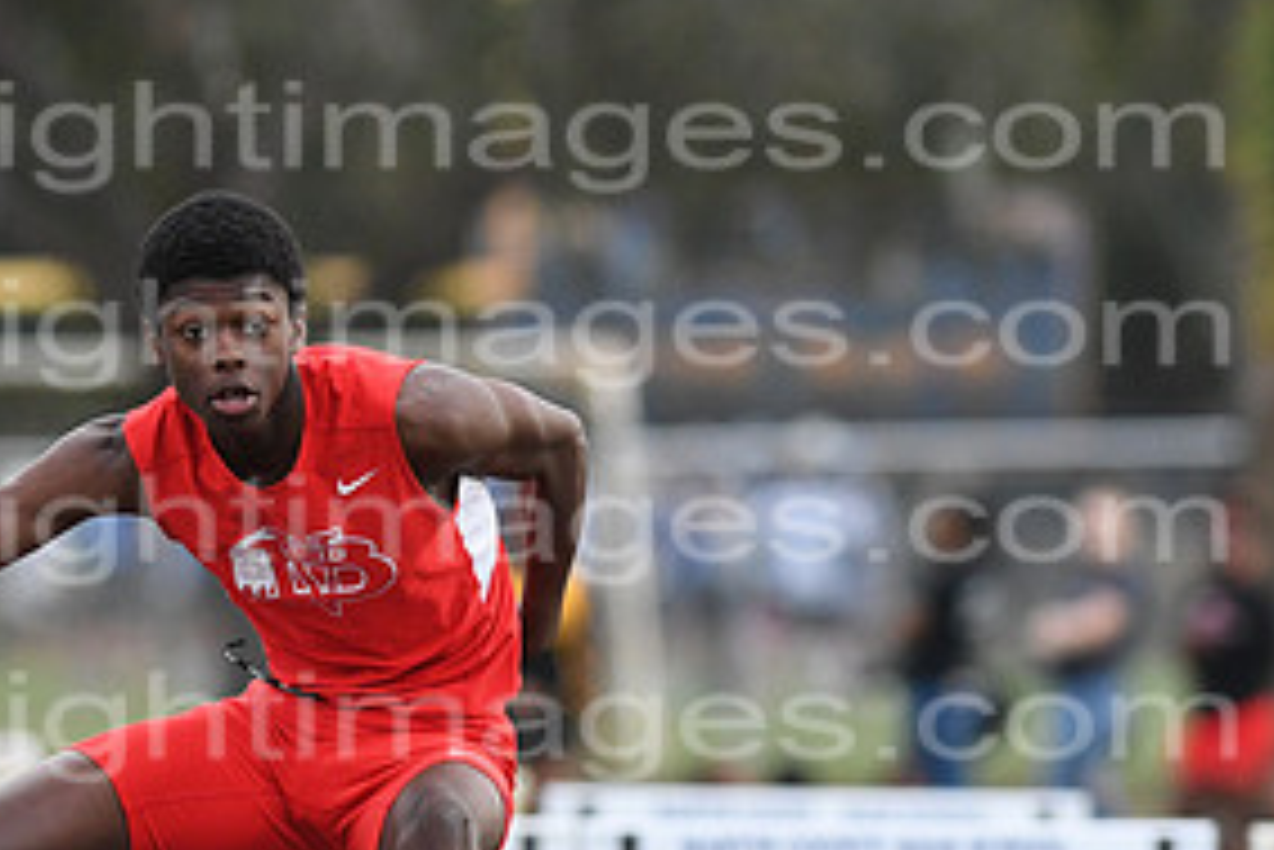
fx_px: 32608
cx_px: 225
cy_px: 825
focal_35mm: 921
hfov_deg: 2.2
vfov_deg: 1.5
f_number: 4
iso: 1600
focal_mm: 300
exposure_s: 1/2000
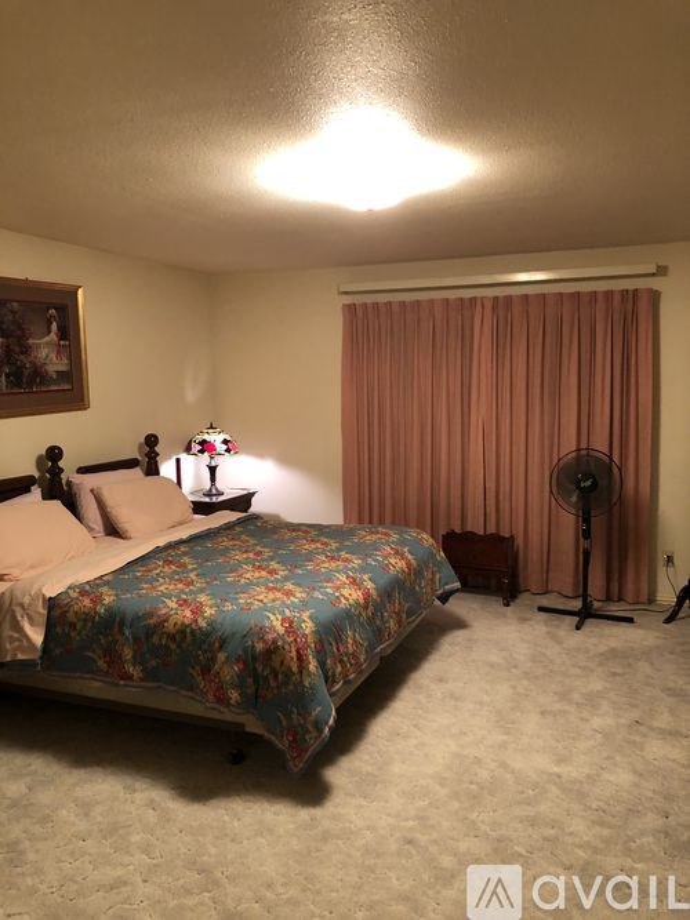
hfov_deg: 49.7
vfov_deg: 63.5
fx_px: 744
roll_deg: +0.4
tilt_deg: -4.3
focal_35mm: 28
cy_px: 460
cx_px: 345
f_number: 1.8
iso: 100
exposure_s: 1/12
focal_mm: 3.99
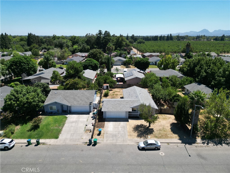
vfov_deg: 56.8
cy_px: 86
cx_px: 115
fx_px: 159
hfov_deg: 71.6
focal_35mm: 24
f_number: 1.7
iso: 120
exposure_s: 1/2500
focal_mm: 6.72
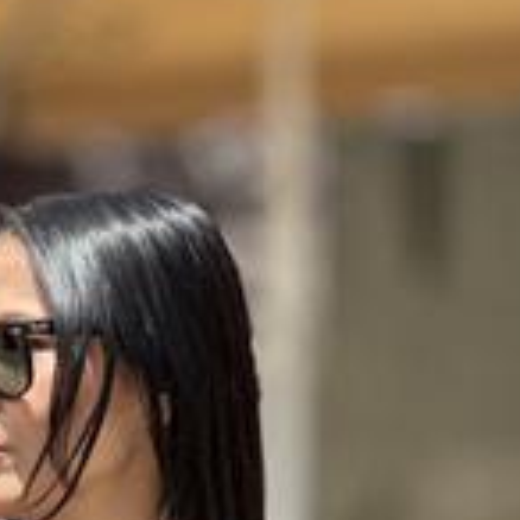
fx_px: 3263
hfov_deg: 9.1
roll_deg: +0.8
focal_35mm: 192
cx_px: 46
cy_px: 568
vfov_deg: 9.0
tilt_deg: +1.3
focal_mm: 9
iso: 25
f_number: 2.8
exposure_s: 1/239
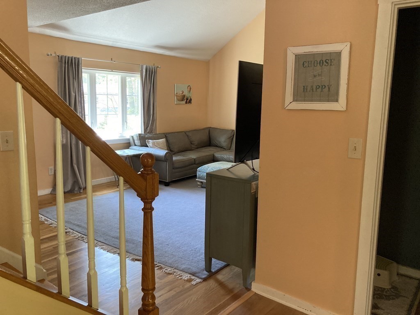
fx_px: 340
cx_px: 210
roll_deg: -1.8
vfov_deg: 49.7
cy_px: 158
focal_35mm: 28
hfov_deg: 63.4
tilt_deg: -8.3
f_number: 1.8
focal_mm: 3.99
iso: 250
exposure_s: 1/60
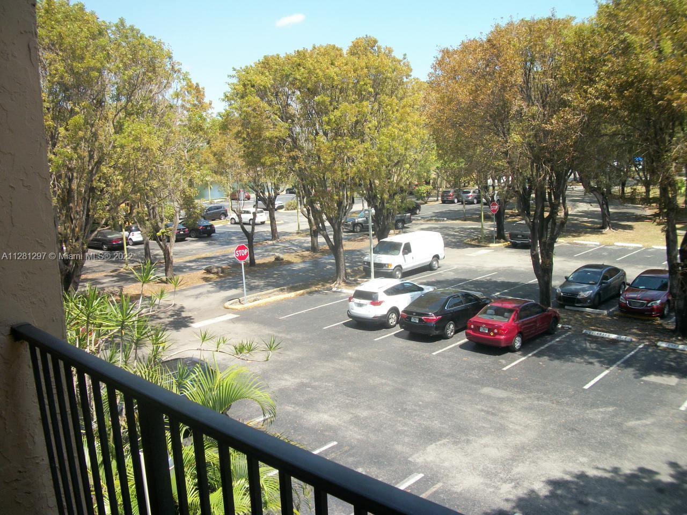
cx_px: 344
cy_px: 258
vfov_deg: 44.2
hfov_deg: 56.8
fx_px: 635
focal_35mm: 32
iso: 80
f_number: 8.8
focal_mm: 5.7
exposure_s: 1/80
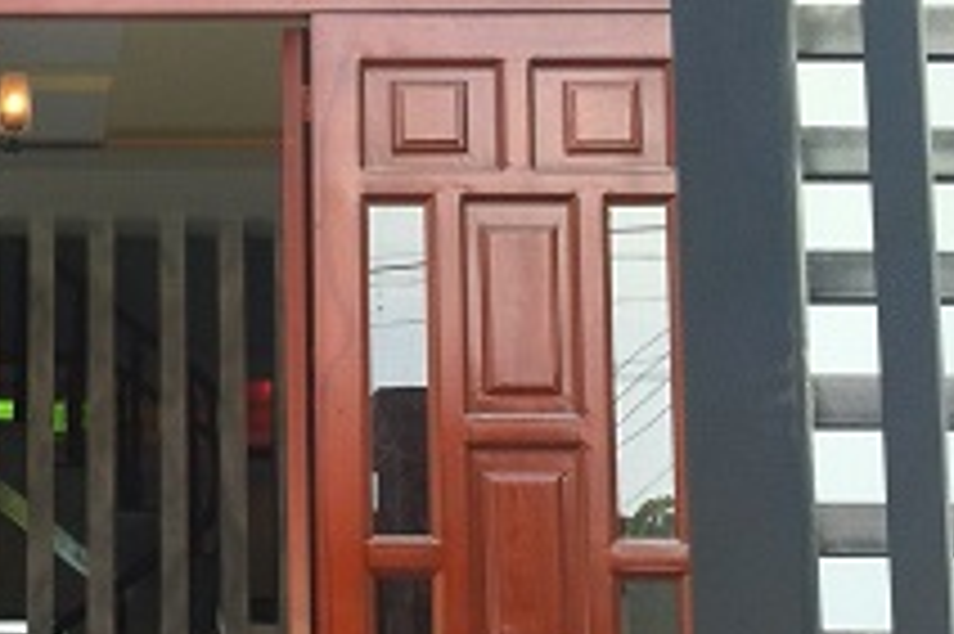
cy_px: 553
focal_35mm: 103
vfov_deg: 13.2
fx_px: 2727
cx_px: -117
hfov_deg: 19.0
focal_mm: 3.85
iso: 80
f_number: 2.8
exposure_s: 1/142
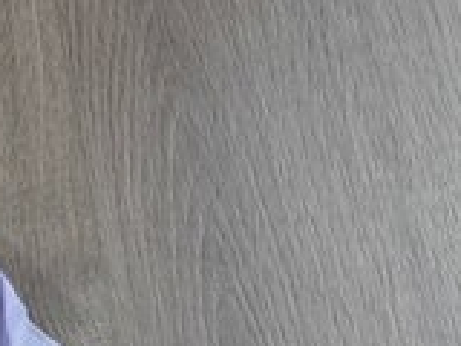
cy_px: 575
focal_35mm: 89
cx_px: -424
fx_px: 1185
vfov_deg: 14.9
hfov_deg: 17.1
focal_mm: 6.57
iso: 640
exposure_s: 1/33.3
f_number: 1.6
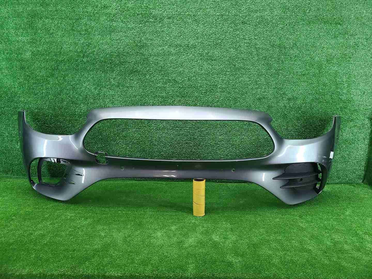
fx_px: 279
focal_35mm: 26
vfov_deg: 53.1
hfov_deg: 67.3
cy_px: 140
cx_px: 186
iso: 155
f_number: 1.8
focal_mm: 5.4
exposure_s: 1/50
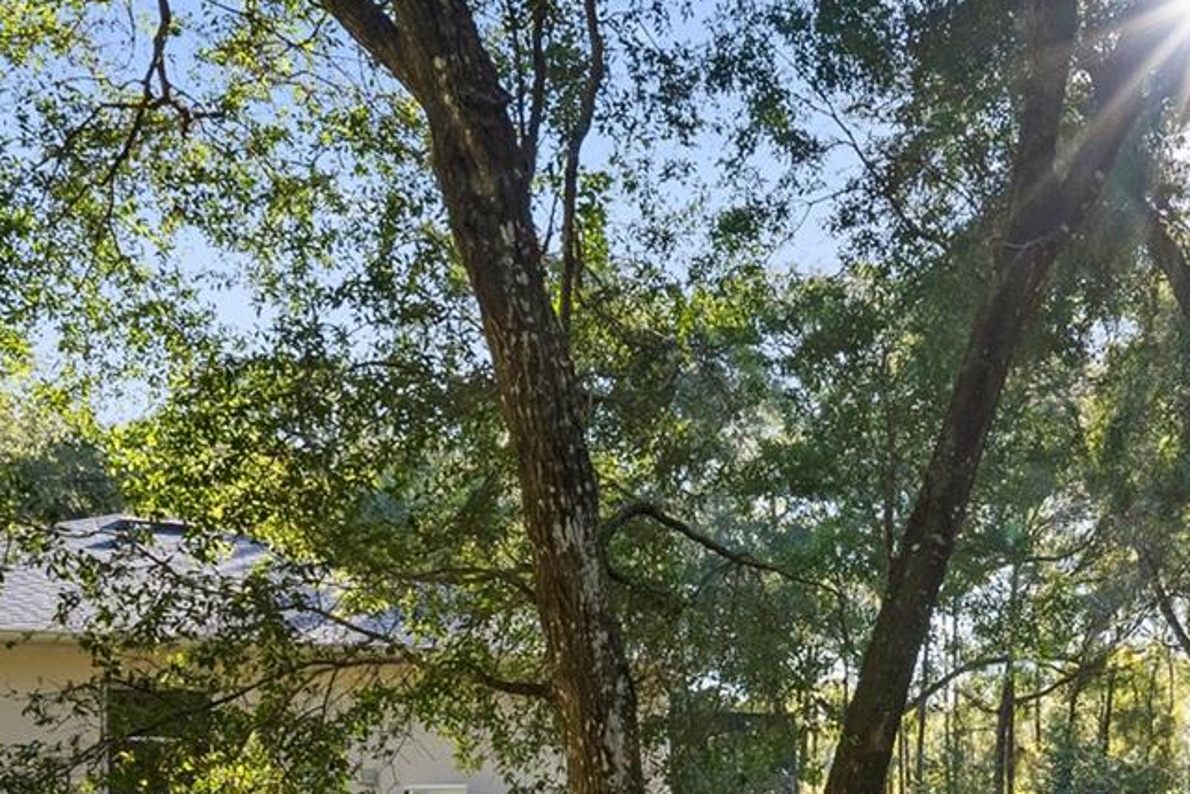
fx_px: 1322
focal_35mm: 40
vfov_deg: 30.5
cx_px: 878
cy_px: 833
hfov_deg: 46.9
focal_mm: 16
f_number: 9
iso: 2000
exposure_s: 1/80
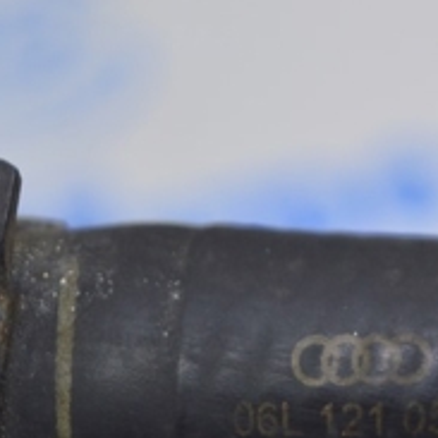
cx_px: 412
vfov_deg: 7.1
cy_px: 308
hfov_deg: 7.1
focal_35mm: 245
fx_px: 3514
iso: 400
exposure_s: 1/25
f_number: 5.6
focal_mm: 55
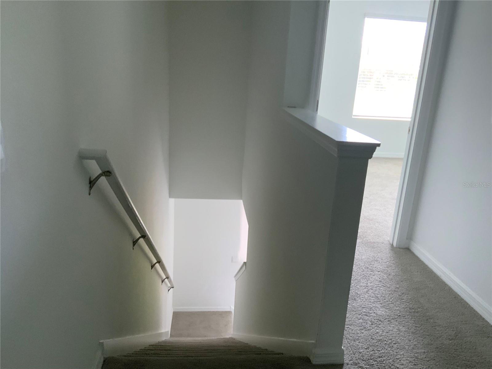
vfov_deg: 48.2
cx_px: 246
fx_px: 412
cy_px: 184
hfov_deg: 61.7
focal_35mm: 29
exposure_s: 1/60
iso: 160
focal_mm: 3
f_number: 1.8
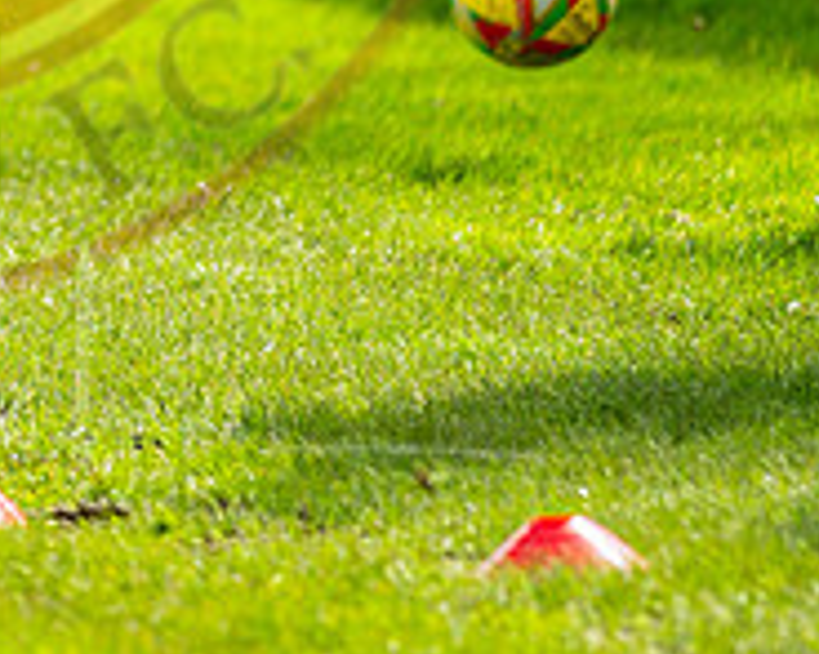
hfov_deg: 2.8
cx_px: -286
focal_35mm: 698
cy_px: -320
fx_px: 16910
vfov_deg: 2.2
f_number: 1.8
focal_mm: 135
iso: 100
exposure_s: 1/2000
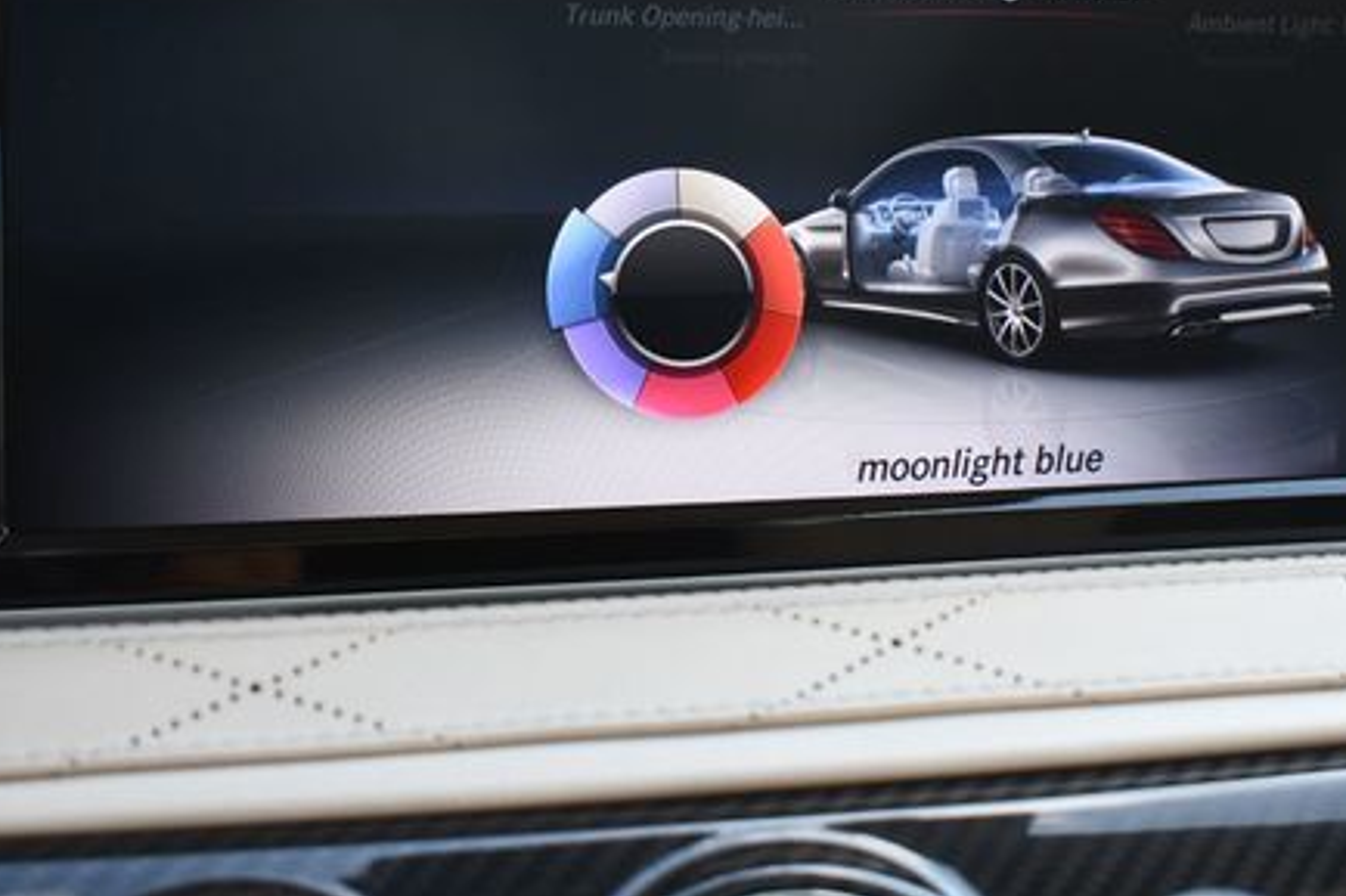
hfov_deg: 32.4
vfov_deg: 21.7
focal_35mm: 62
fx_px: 2317
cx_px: 744
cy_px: 242
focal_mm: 28
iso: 400
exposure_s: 1/250
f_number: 4.2
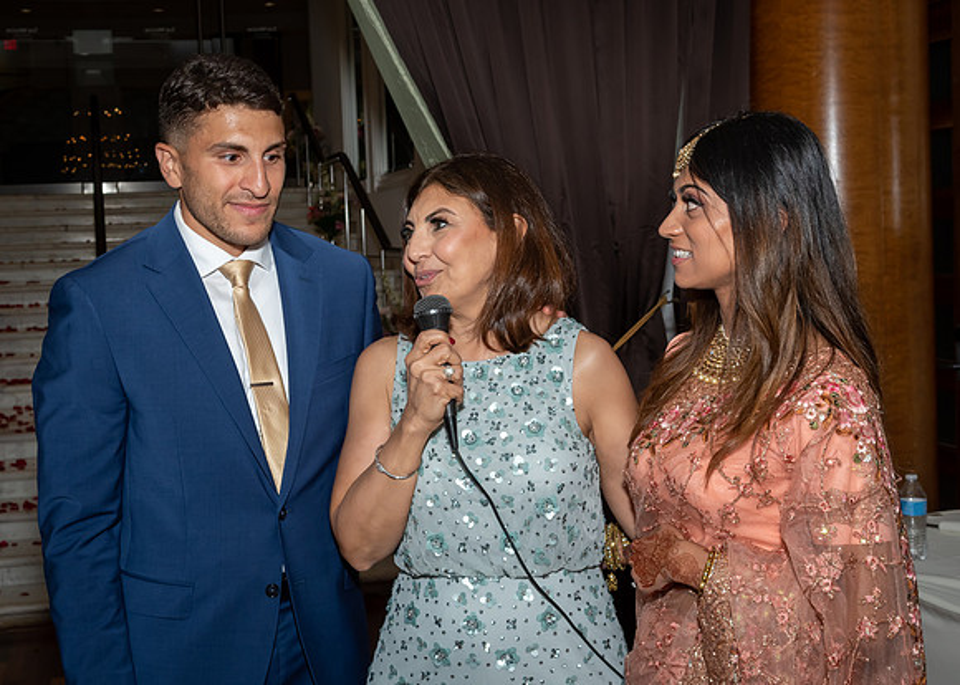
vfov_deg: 26.7
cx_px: 452
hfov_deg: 36.7
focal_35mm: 53
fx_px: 1446
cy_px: 340
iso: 500
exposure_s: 1/250
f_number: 7.1
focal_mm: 28
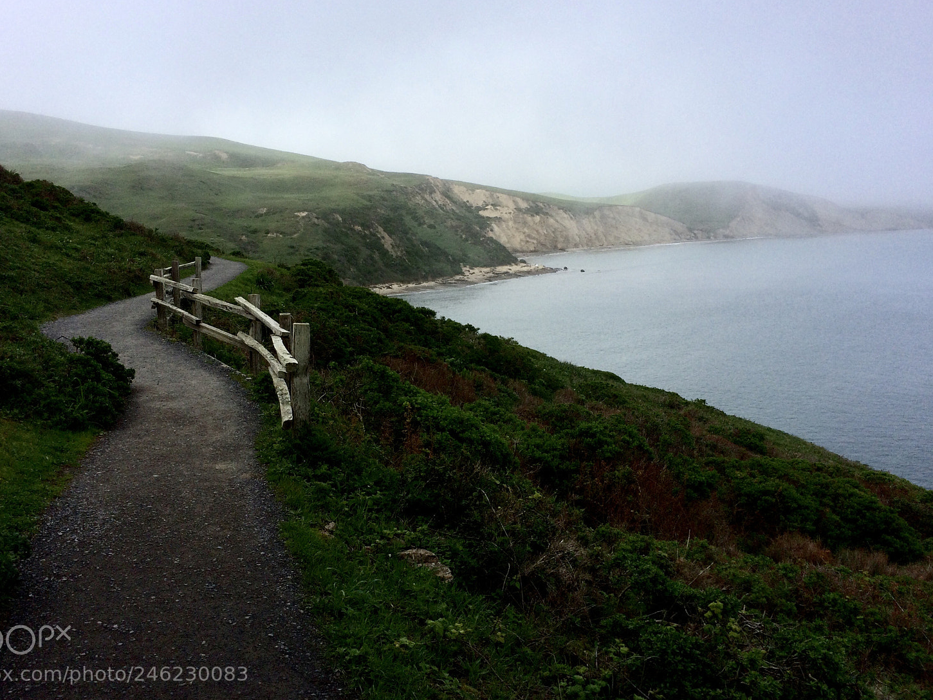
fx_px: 863
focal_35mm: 32
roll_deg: +1.2
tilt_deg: -12.1
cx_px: 426
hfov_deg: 56.7
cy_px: 338
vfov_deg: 44.2
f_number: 2.2
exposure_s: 1/1953
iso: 32
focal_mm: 4.15
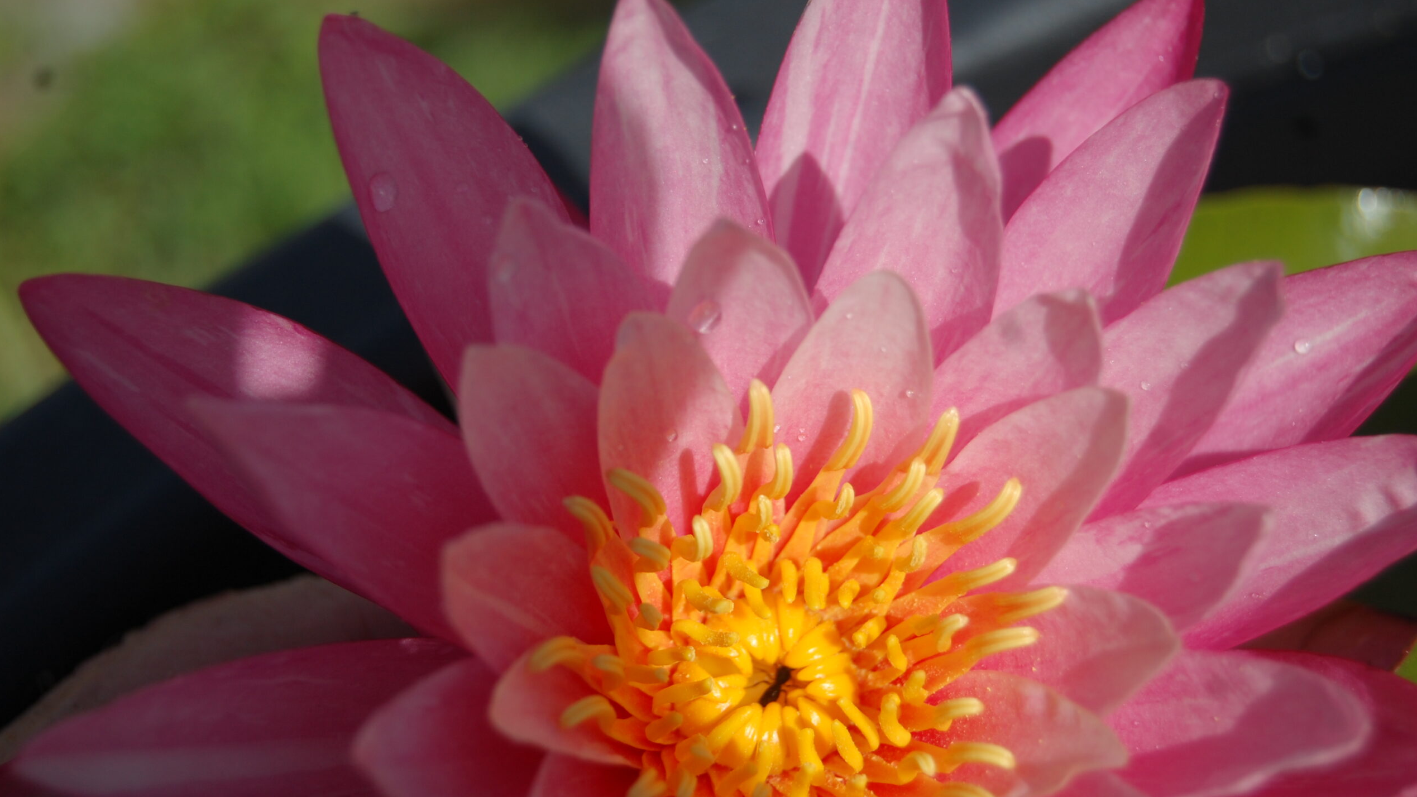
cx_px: 712
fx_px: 2856
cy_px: 411
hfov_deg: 27.9
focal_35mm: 76
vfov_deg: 15.9
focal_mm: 48
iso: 200
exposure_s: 1/1600
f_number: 5.6
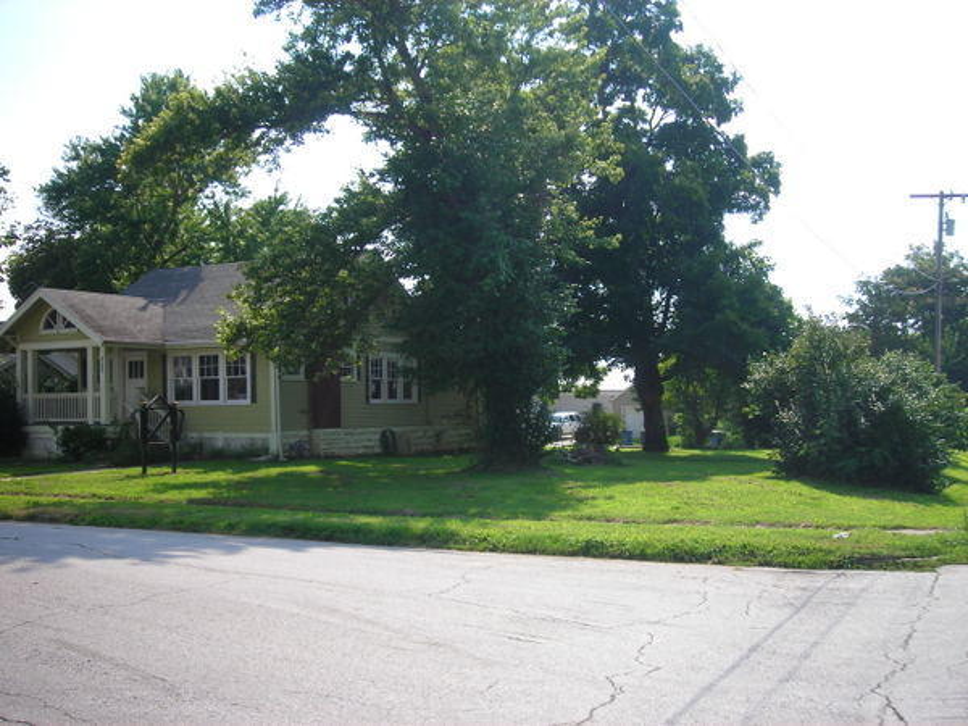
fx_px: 1063
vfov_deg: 37.7
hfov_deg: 49.0
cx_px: 484
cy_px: 363
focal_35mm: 38
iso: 50
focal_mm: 6.3
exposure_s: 1/362
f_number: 3.2
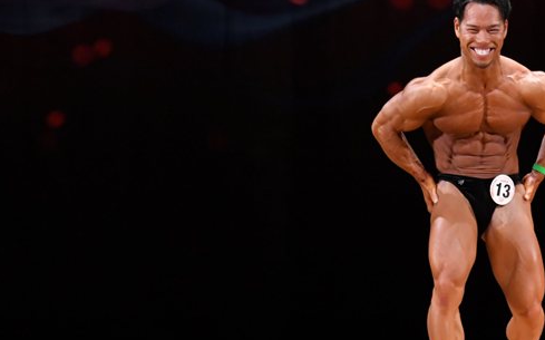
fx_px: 6116
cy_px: 178
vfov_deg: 3.2
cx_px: 427
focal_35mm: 412
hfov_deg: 5.1
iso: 4000
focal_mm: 170
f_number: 5.6
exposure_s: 1/400
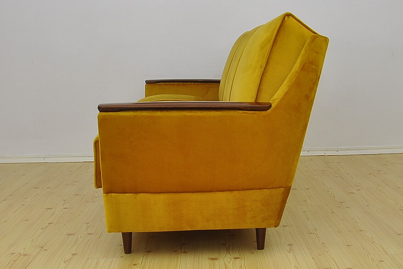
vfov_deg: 40.0
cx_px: 202
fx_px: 370
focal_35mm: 33
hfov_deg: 57.2
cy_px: 134
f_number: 5.6
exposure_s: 1/200
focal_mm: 22
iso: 400
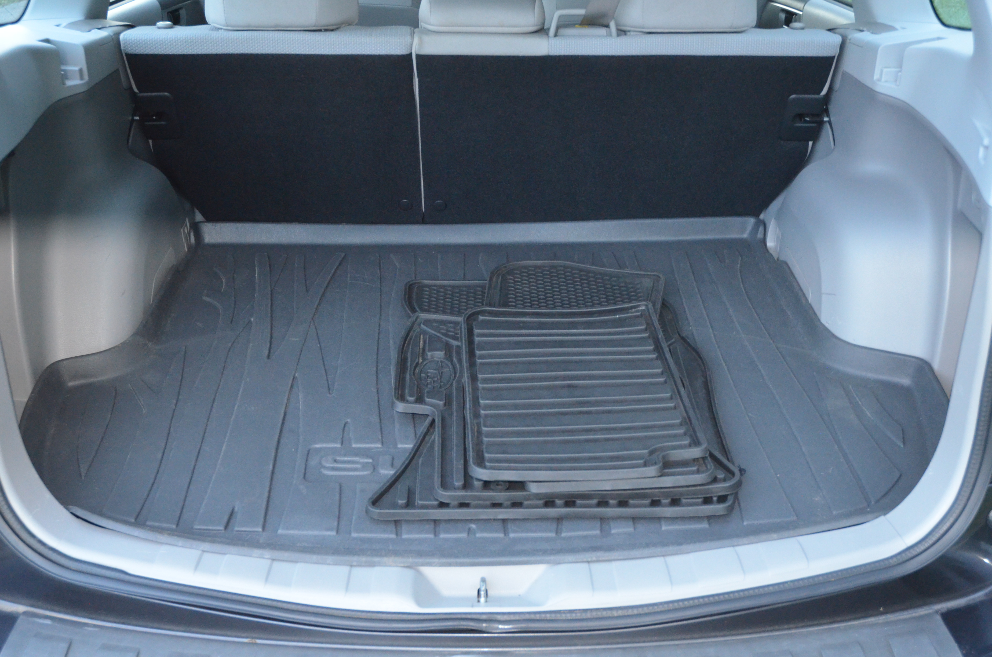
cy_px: 328
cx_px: 496
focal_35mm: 40
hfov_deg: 48.0
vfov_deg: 32.9
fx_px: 1114
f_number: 3.8
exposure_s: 1/60
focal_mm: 27
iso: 3200
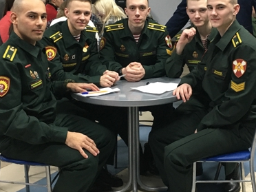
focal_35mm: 52
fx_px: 385
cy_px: 69
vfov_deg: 27.9
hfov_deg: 36.7
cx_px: 148
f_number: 2.2
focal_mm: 4.15
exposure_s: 1/20
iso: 200
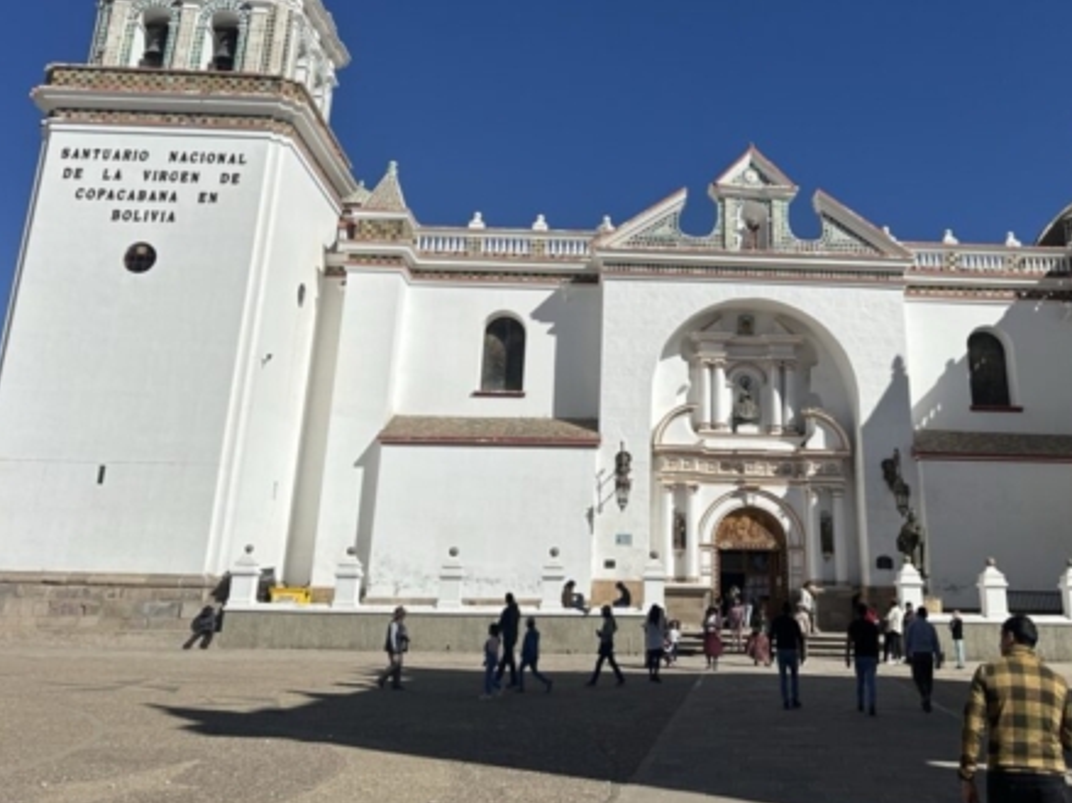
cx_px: 654
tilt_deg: +18.5
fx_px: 1084
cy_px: 232
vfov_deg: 39.9
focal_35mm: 35
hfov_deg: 52.2
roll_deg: +0.5
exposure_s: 1/12048
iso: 80
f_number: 1.78
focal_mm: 6.86
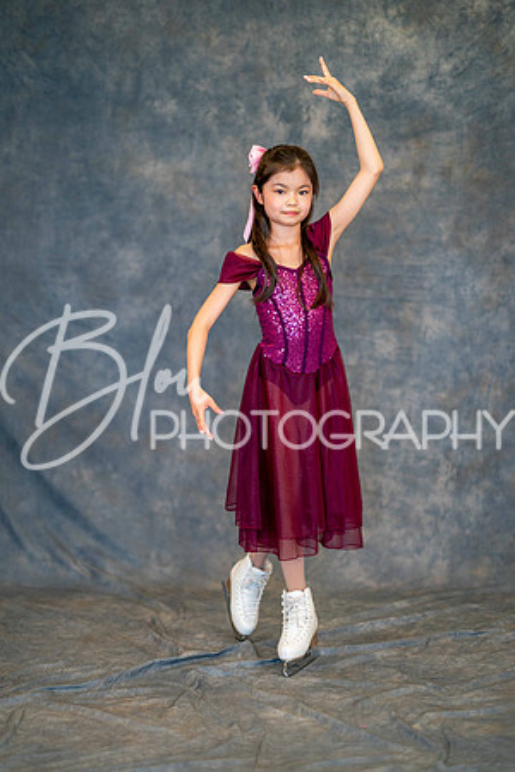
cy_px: 386
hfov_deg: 16.1
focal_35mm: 85
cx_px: 258
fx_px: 1824
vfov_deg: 23.9
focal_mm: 85
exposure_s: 1/200
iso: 500
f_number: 1.4
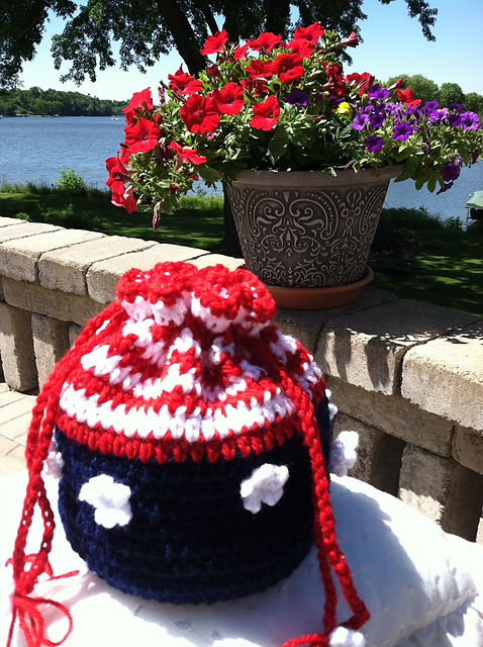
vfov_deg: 52.7
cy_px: 324
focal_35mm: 35
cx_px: 242
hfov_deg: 40.6
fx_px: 653
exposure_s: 1/667
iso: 80
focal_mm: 3.85
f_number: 2.8
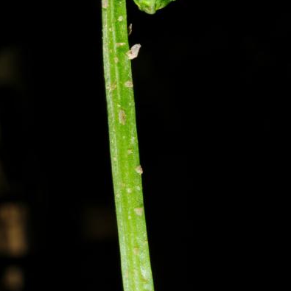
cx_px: 146
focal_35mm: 116
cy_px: 87
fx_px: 1103
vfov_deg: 15.0
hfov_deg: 15.0
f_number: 36
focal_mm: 60
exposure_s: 1/60
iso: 200
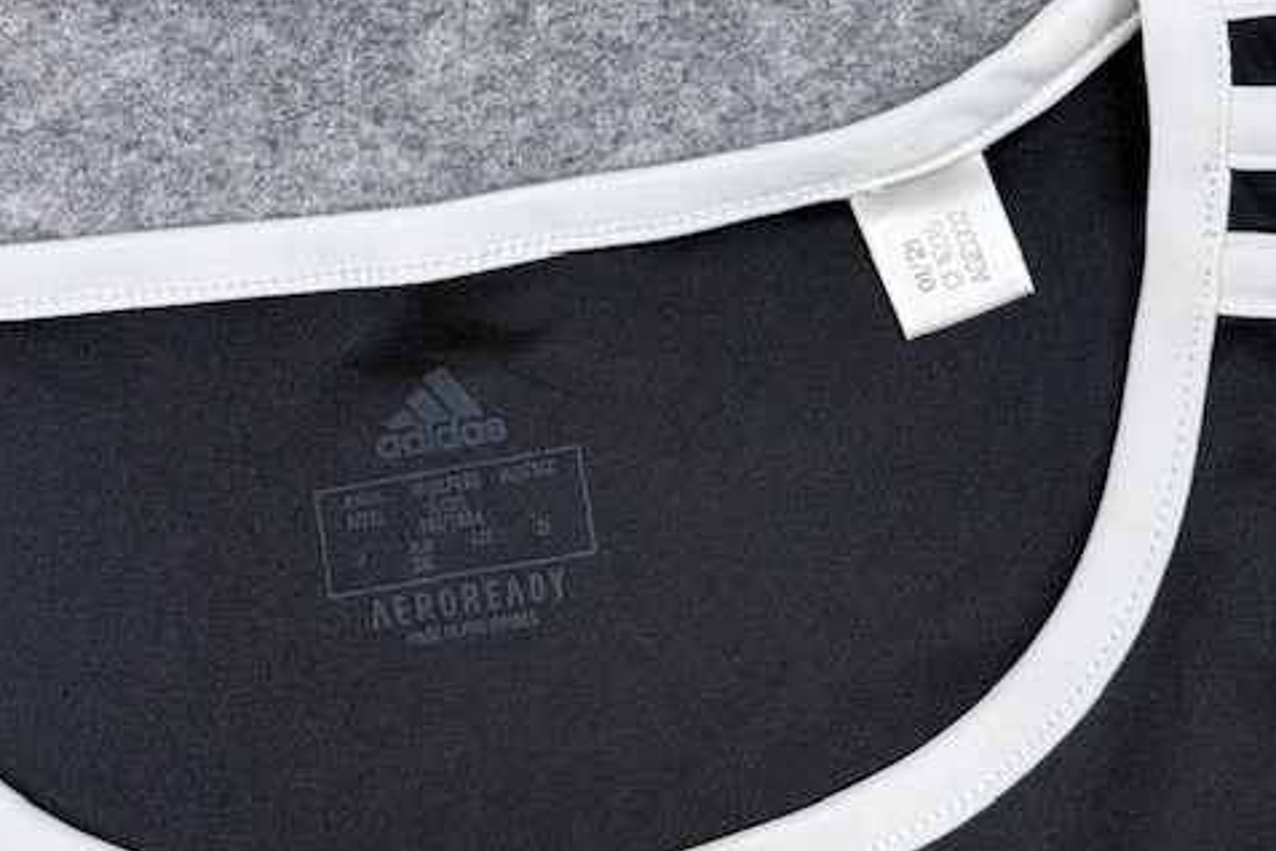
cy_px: 361
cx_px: 637
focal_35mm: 67
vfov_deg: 20.3
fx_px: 2375
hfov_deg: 30.1
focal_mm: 6.76
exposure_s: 1/100
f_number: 1.78
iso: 80
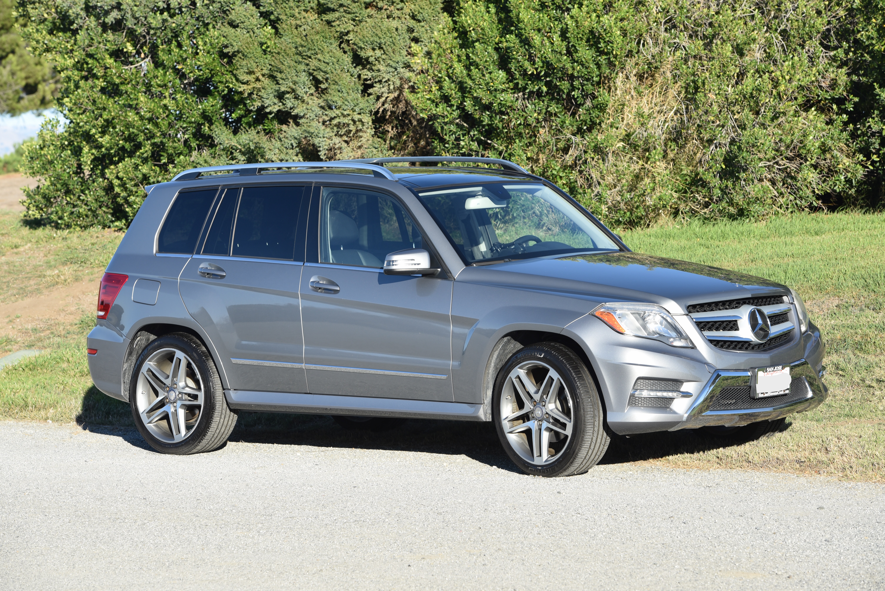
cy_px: 296
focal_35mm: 130
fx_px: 3197
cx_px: 442
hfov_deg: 15.8
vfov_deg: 10.6
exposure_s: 1/320
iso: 200
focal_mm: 130
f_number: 9
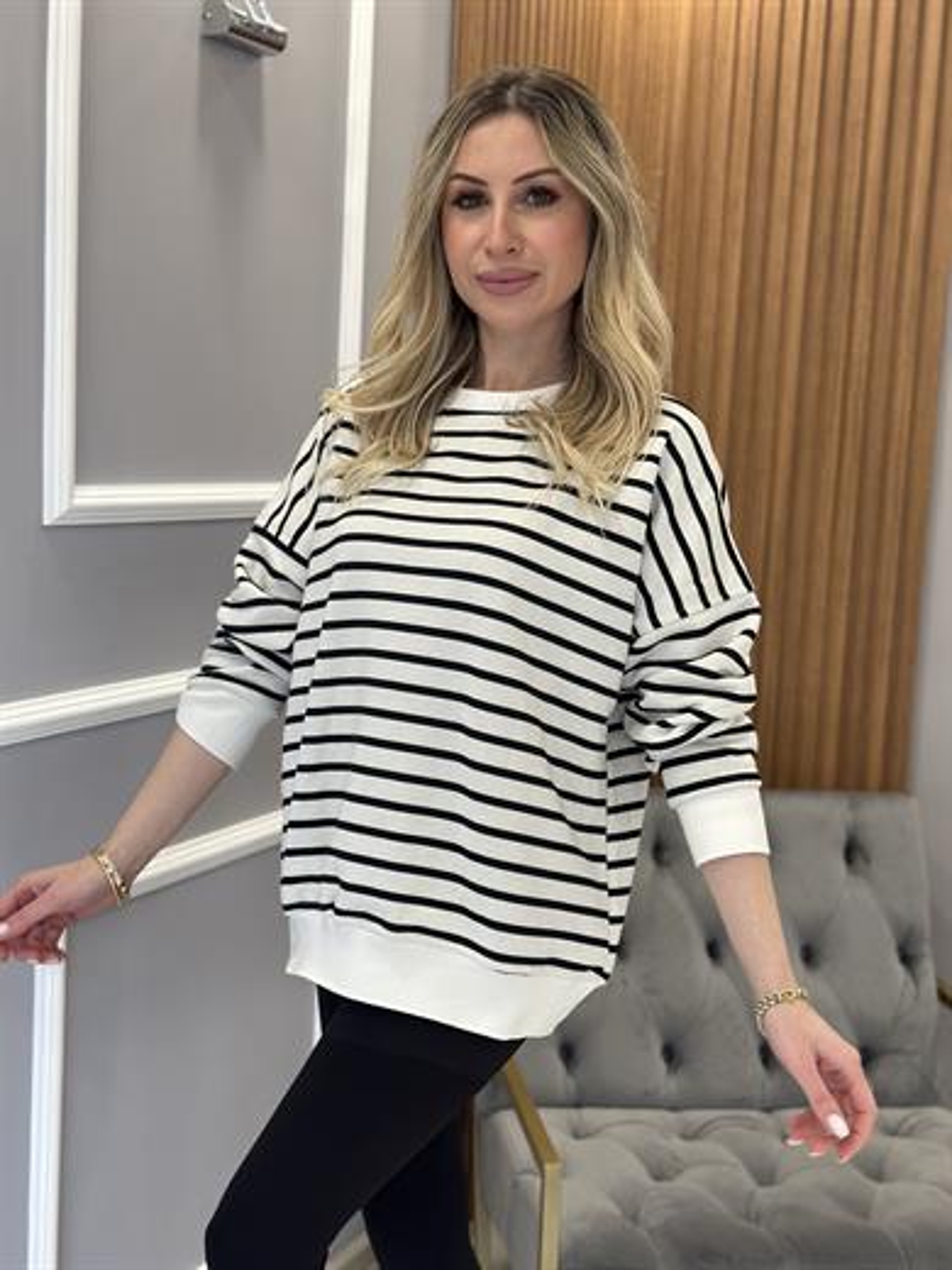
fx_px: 1760
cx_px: 476
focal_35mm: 48
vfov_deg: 39.7
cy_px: 635
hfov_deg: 30.3
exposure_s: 1/111
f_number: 1.78
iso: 125
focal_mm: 6.86
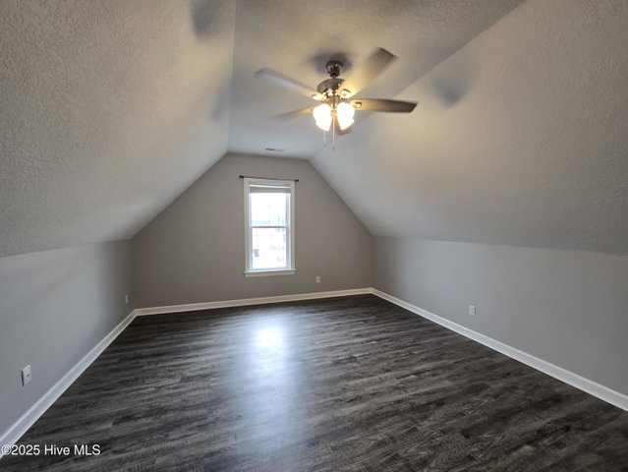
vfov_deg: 90.0
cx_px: 314
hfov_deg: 106.1
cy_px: 236
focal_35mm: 13
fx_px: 236
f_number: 2.2
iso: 100
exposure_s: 1/60
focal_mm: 2.2
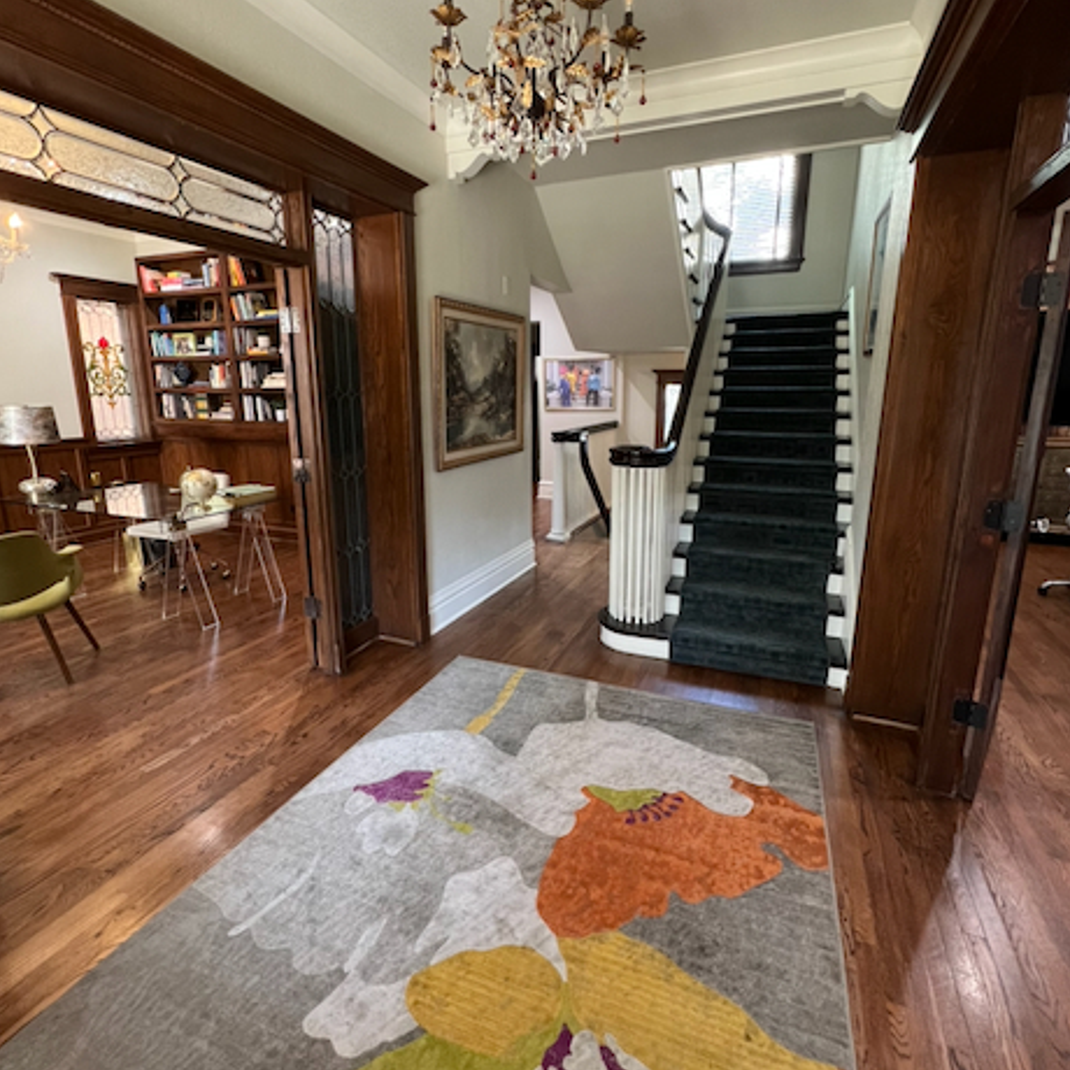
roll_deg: +0.5
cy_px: 514
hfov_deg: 87.4
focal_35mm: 16
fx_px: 560
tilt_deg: -12.4
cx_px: 535
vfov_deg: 87.4
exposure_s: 1/60
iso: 250
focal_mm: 1.57
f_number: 1.8
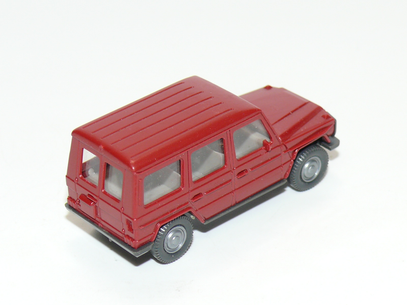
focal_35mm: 135
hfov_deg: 14.6
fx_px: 1587
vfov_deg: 11.0
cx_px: 204
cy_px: 152
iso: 100
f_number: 4
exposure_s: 1/30
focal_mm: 16.2
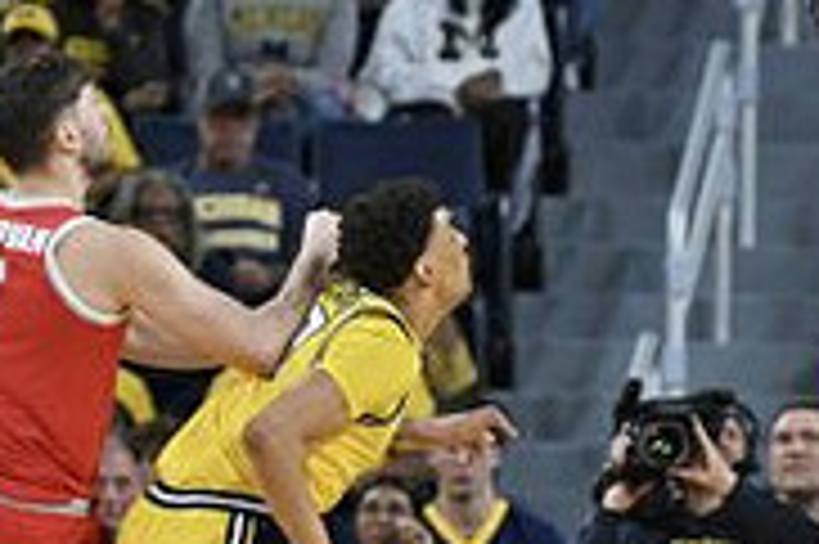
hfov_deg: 3.2
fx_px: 14524
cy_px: 79
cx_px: 891
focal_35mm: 639
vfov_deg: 2.1
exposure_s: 1/1250
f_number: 2.8
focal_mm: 200
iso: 2500
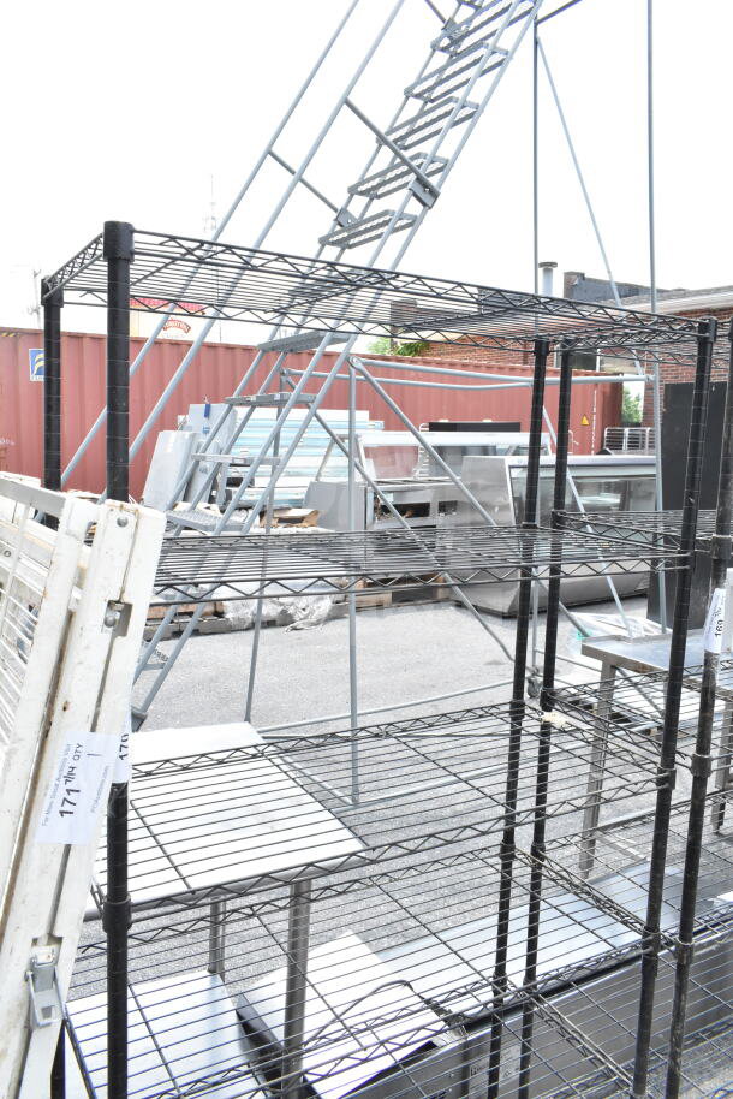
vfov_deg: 67.4
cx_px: 366
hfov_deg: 48.0
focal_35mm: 27
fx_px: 824
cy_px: 550
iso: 1600
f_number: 11
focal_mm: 18
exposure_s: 1/500
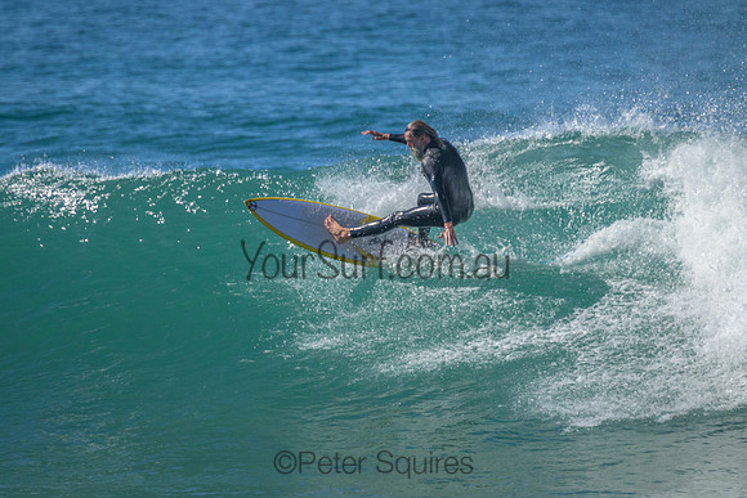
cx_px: 374
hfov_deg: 2.6
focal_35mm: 800
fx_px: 16603
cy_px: 249
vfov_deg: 1.7
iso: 1600
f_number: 11
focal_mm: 800
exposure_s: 1/1600
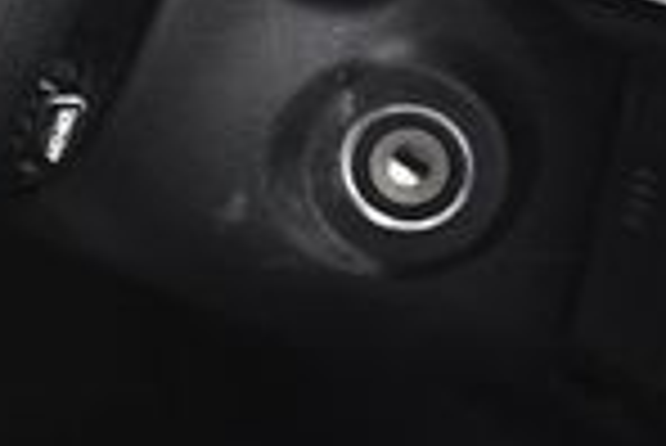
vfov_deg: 4.2
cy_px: -133
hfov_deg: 6.3
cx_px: 585
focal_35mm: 324
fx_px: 6000
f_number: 4.8
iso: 2500
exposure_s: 1/100
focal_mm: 50
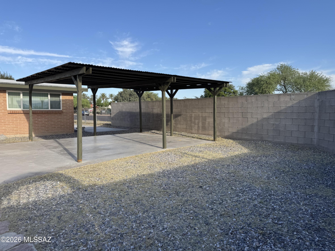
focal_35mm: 24
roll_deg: +0.3
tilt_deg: -3.9
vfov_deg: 56.8
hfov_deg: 71.6
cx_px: 168
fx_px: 232
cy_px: 126
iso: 80
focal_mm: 6.76
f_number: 1.78
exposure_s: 1/2506
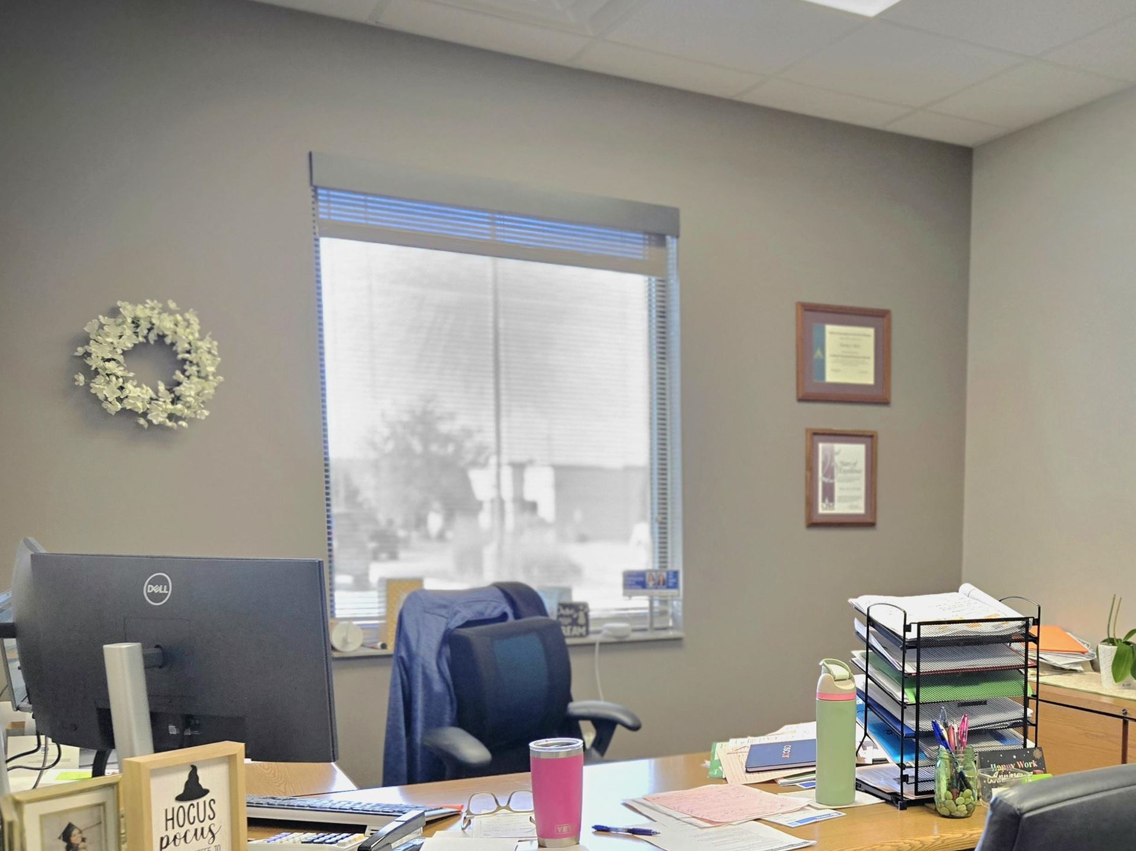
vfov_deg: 37.5
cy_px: 655
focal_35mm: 37
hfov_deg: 48.1
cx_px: 860
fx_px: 1214
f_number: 1.8
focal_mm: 5.4
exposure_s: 1/120
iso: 100
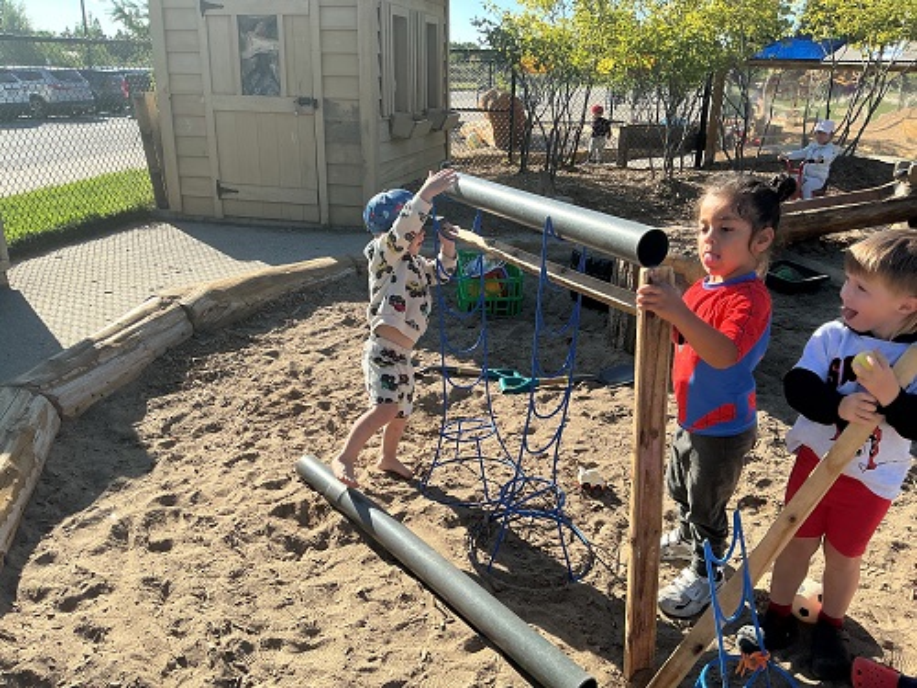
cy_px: 344
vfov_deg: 48.2
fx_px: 768
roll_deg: -0.7
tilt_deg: -19.3
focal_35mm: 29
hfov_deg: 61.7
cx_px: 458
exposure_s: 1/816
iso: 25
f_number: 1.8
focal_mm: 3
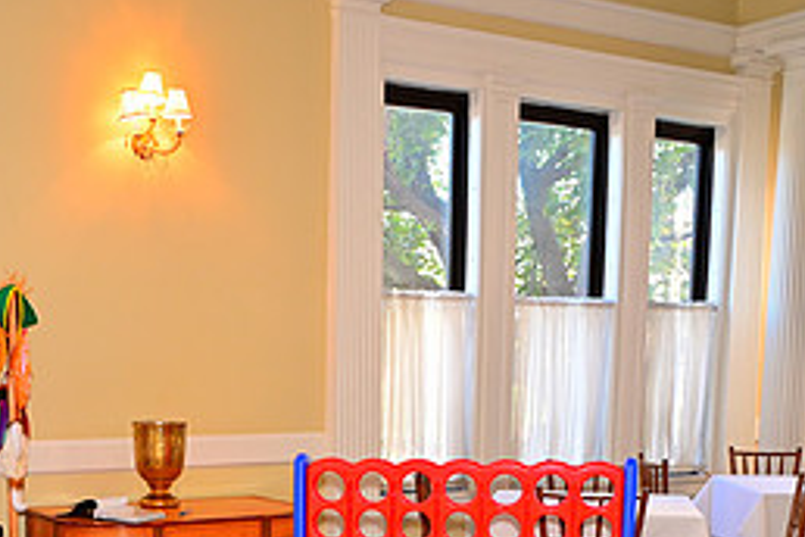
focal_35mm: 54
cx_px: 237
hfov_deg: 36.3
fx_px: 1207
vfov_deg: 23.7
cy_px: 565
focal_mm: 24
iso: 640
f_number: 2.8
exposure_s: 1/200
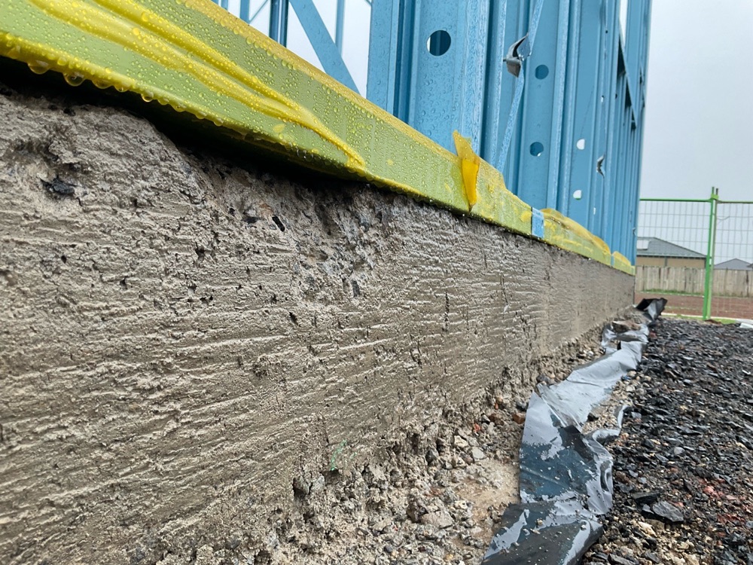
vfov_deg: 48.2
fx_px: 631
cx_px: 376
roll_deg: -2.7
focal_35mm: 29
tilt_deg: -1.9
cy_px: 282
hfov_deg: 61.7
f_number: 1.8
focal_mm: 3
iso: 16
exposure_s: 1/135
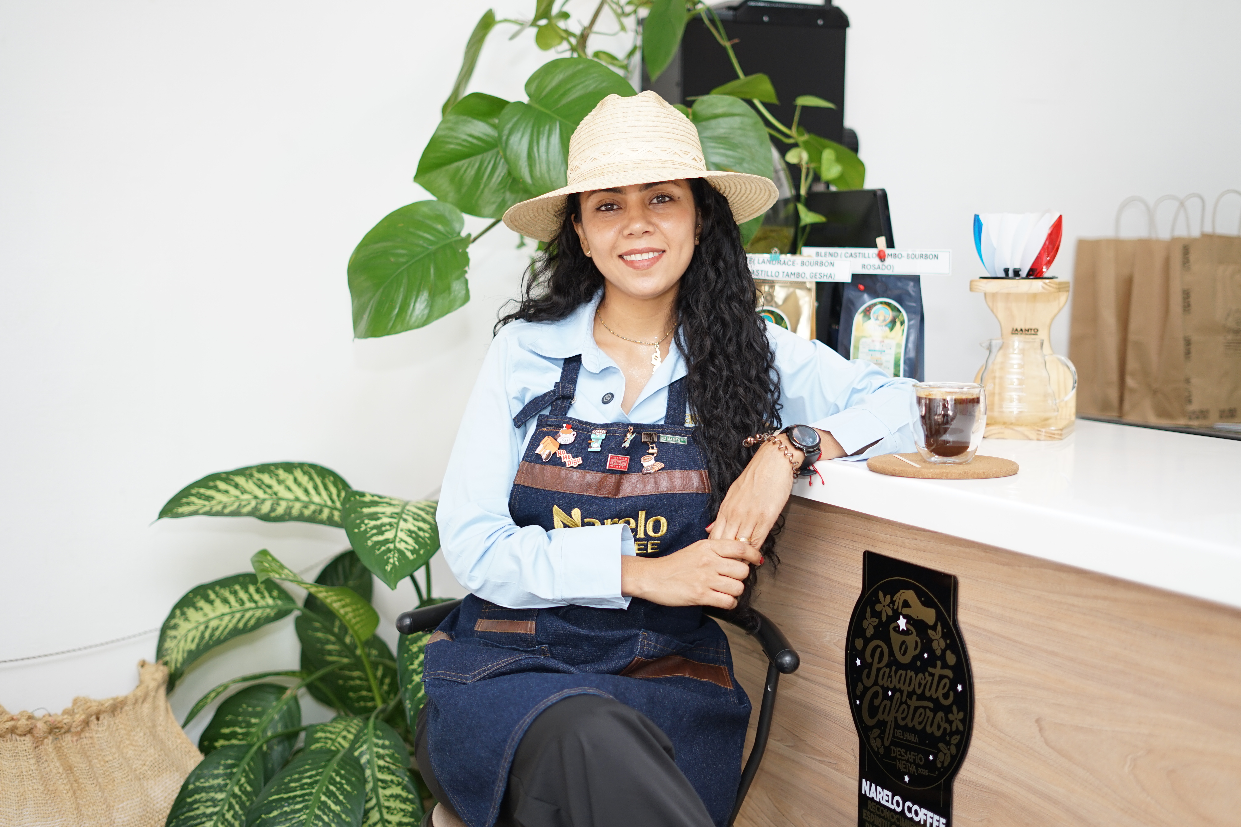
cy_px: 414
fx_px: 1723
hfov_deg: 39.6
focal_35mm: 50
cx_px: 620
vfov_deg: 27.0
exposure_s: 1/160
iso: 320
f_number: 1.8
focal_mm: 50
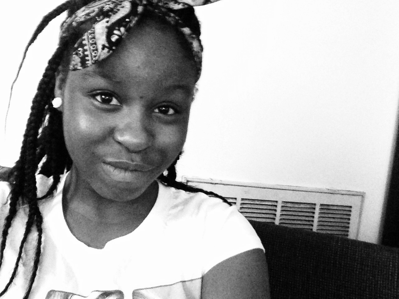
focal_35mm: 35
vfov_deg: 40.7
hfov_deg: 52.6
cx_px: 200
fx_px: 403
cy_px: 150
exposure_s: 1/15
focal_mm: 2.18
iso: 800
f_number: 2.4
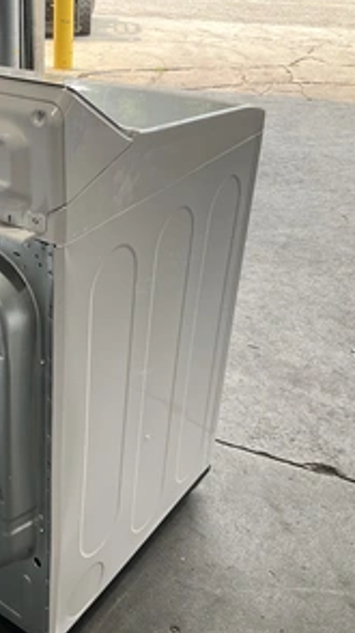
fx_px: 721
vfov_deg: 47.4
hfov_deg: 26.4
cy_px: 312
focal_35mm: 43
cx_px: 9
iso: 25
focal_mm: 3
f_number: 1.8
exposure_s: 1/122
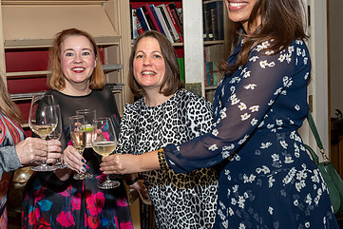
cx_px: 77
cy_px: 114
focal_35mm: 51
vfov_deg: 26.5
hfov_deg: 37.7
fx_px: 486
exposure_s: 1/250
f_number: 7.1
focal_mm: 18
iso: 400
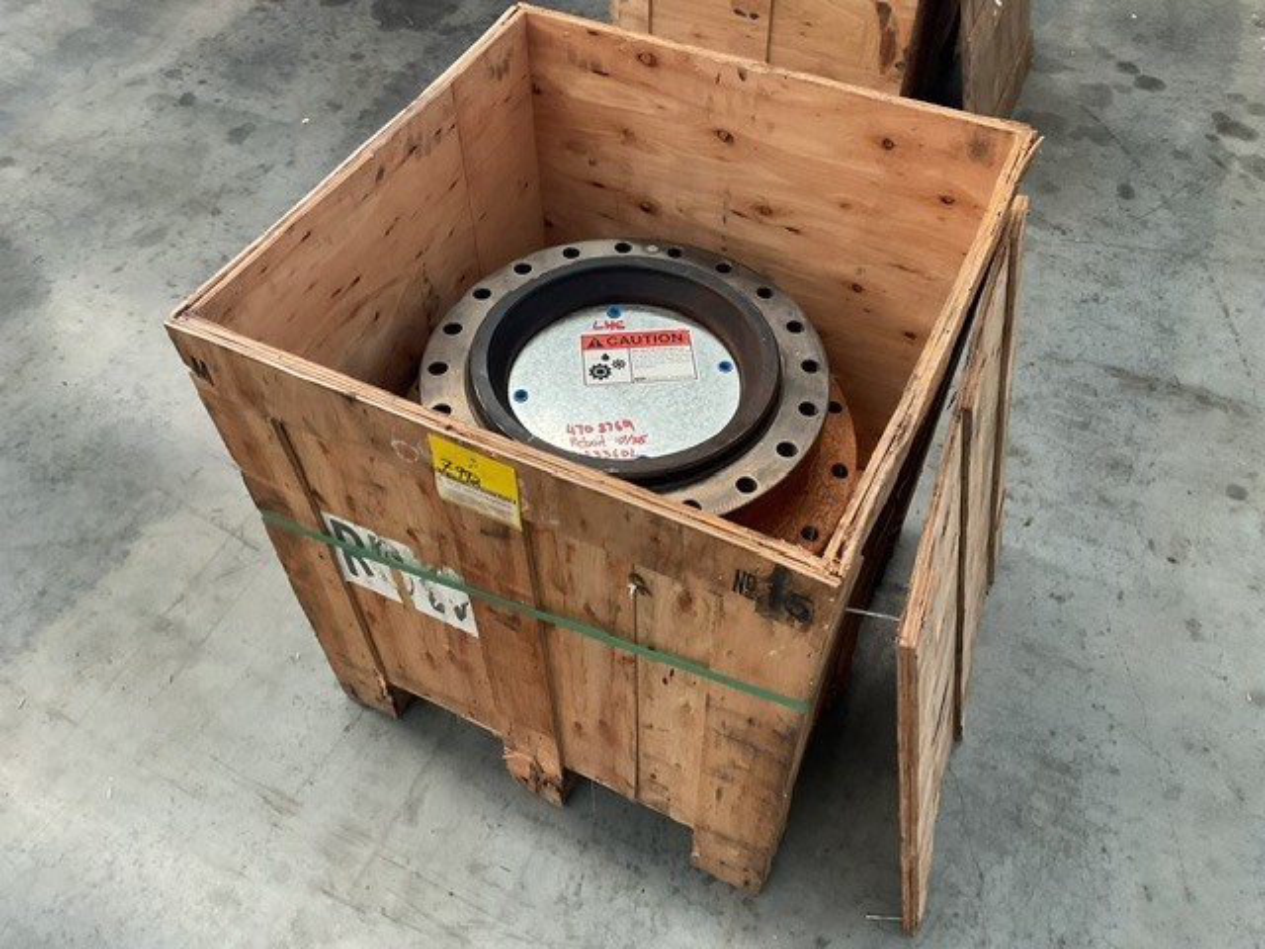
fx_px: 1060
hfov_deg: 61.7
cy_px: 474
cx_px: 632
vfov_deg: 48.2
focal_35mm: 29
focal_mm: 3
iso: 200
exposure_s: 1/50
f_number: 1.8
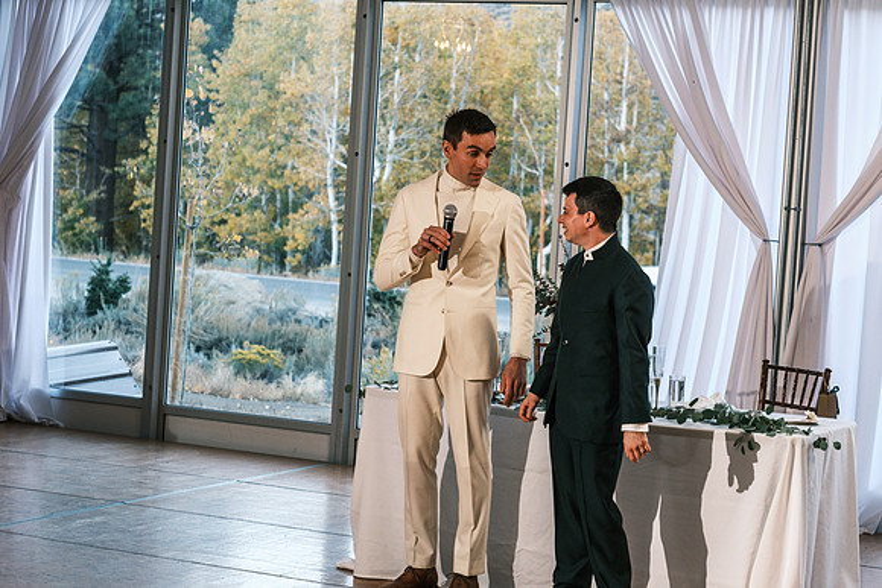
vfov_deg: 16.3
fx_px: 2058
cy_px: 294
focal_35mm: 84
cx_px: 441
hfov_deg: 24.2
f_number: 4
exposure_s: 1/250
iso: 800
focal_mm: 56
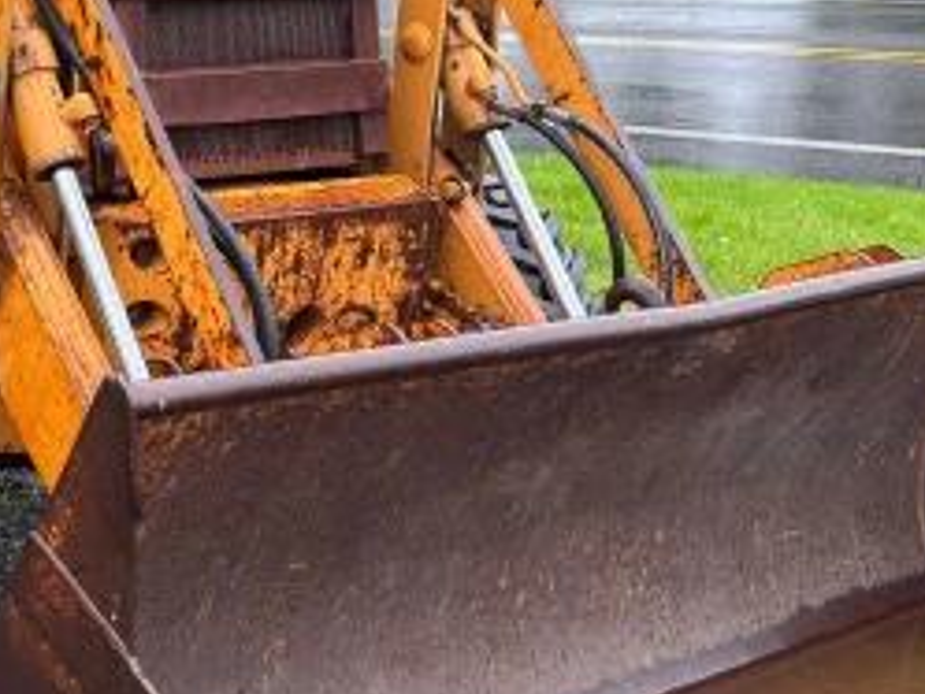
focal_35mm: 77
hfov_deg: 23.7
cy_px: 189
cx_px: -97
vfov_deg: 19.0
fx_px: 2059
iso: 125
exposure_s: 1/121
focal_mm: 6.76
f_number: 1.78
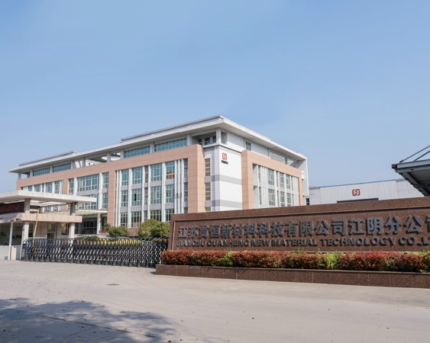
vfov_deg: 51.5
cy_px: 176
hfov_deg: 62.2
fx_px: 356
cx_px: 223
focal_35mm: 28
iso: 160
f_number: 9
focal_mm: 24
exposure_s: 1/320
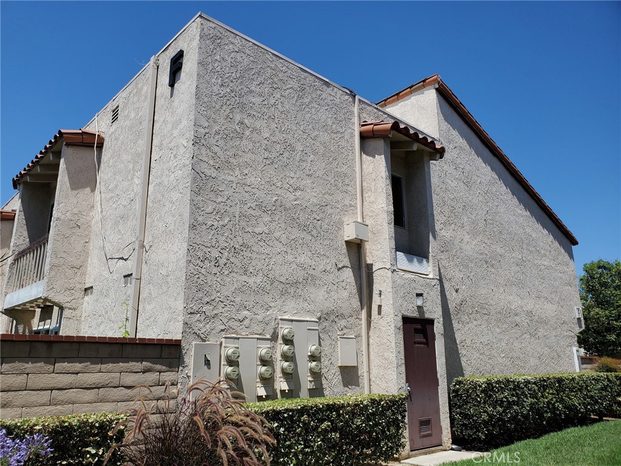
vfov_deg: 53.1
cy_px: 233
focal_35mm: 26
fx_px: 466
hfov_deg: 67.3
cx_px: 310
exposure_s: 1/1690
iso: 50
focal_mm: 4.3
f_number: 2.4
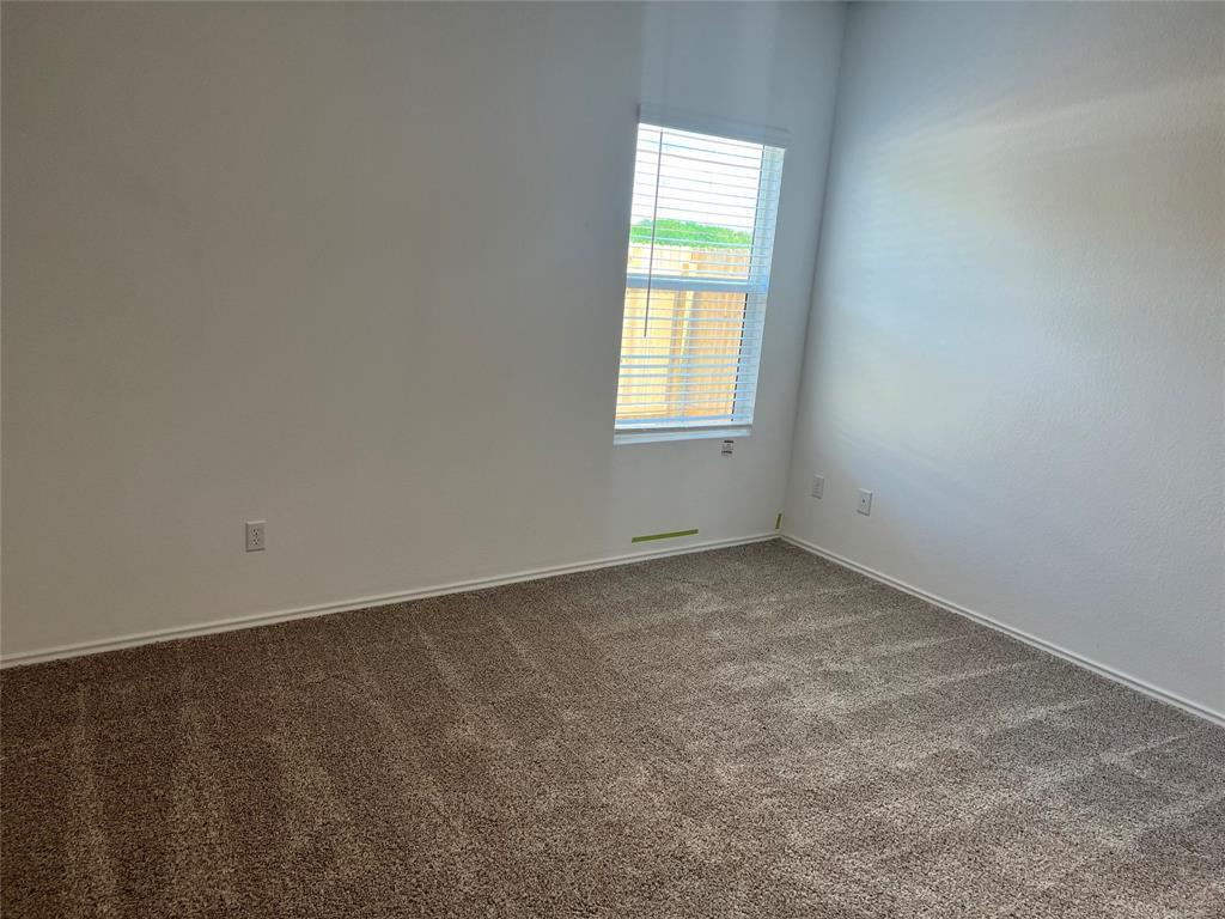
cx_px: 612
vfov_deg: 53.1
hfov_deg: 67.3
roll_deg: -4.3
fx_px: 920
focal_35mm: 26
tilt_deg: -12.4
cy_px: 460
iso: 64
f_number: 1.5
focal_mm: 5.7
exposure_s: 1/161
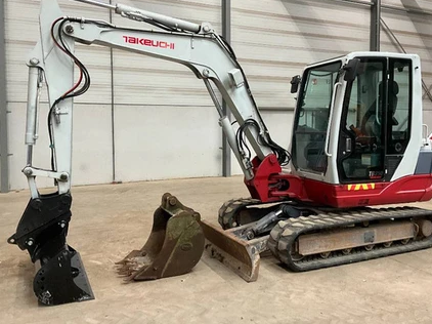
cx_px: 229
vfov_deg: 42.9
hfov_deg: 55.3
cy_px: 149
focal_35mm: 33
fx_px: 412
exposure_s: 1/60
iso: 160
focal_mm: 3
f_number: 1.8
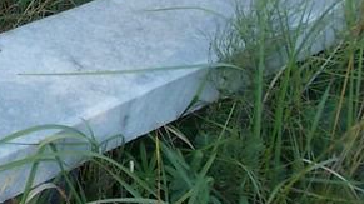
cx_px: -75
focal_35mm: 78
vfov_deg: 14.8
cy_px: -55
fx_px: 752
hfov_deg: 24.6
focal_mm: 4.6
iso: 80
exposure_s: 1/160
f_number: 3.2
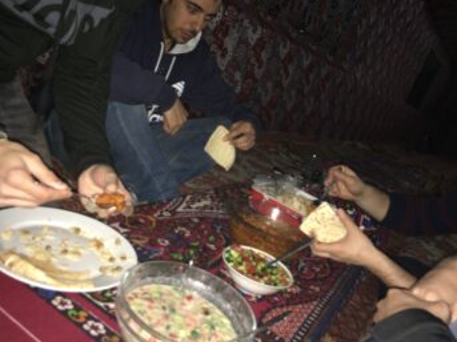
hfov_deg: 52.6
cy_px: 158
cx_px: 245
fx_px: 462
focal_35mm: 35
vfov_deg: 40.7
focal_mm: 4.12
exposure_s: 1/16
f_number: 2.2
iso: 250
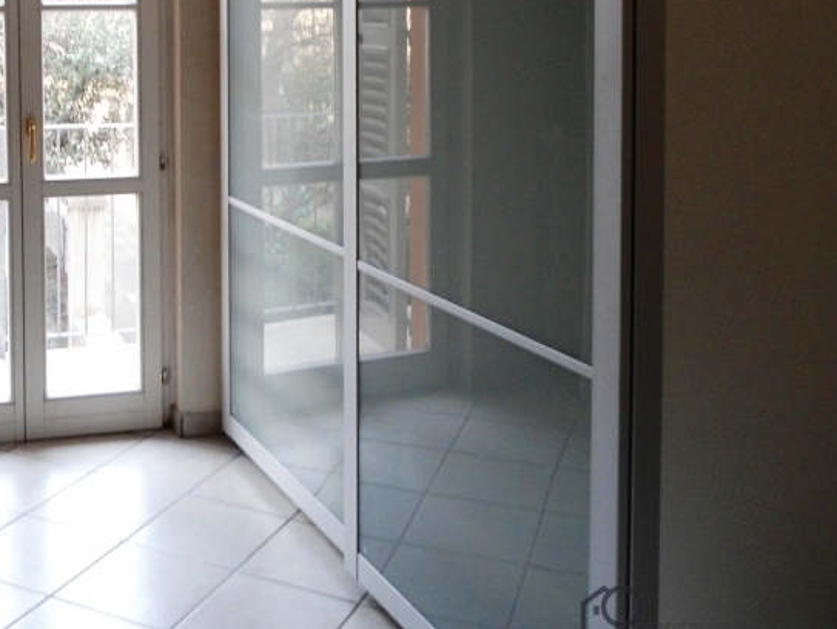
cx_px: 216
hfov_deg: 38.0
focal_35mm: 49
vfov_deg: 29.0
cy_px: 117
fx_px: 1186
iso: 100
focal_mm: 4.7
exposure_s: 1/30
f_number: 2.8
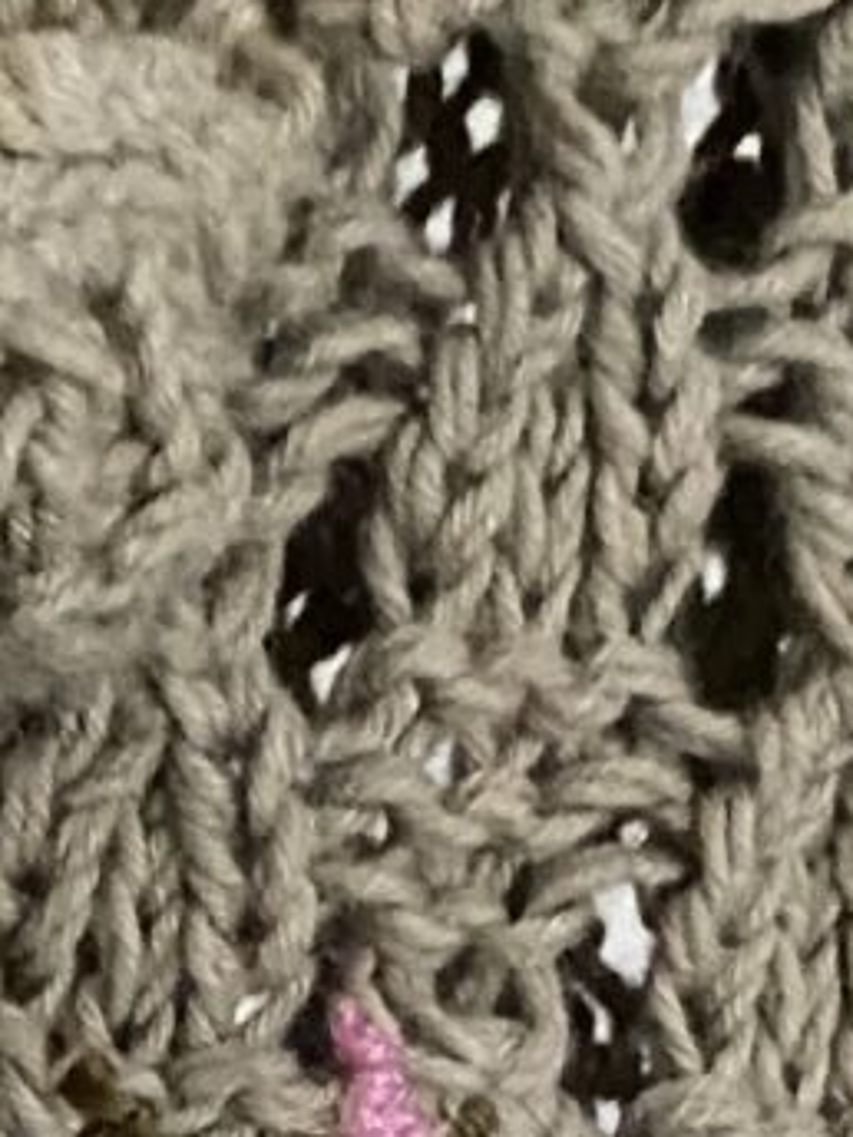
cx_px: -1114
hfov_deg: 8.8
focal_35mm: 155
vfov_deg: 11.8
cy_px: 2053
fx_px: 5093
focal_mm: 4.25
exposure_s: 1/30
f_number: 1.8
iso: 800
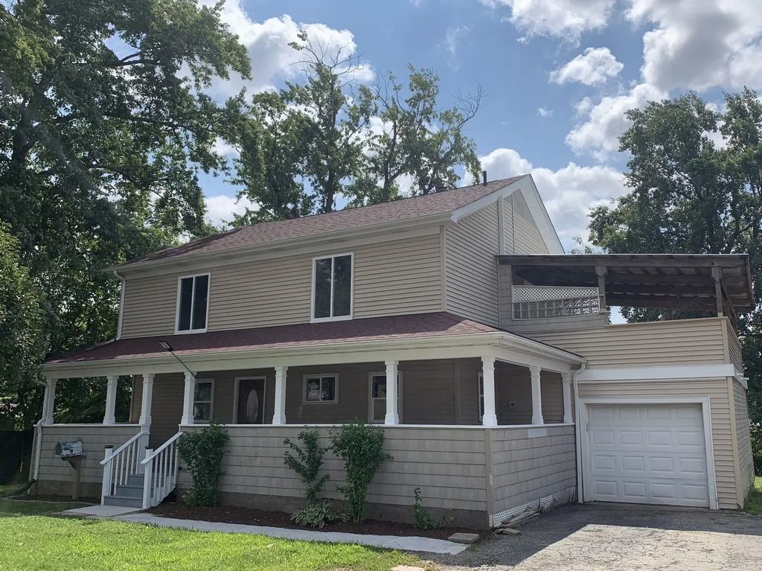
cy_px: 286
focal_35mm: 26
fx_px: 572
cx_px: 381
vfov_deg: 53.0
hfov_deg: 67.3
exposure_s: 1/3401
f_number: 1.8
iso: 25
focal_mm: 4.25
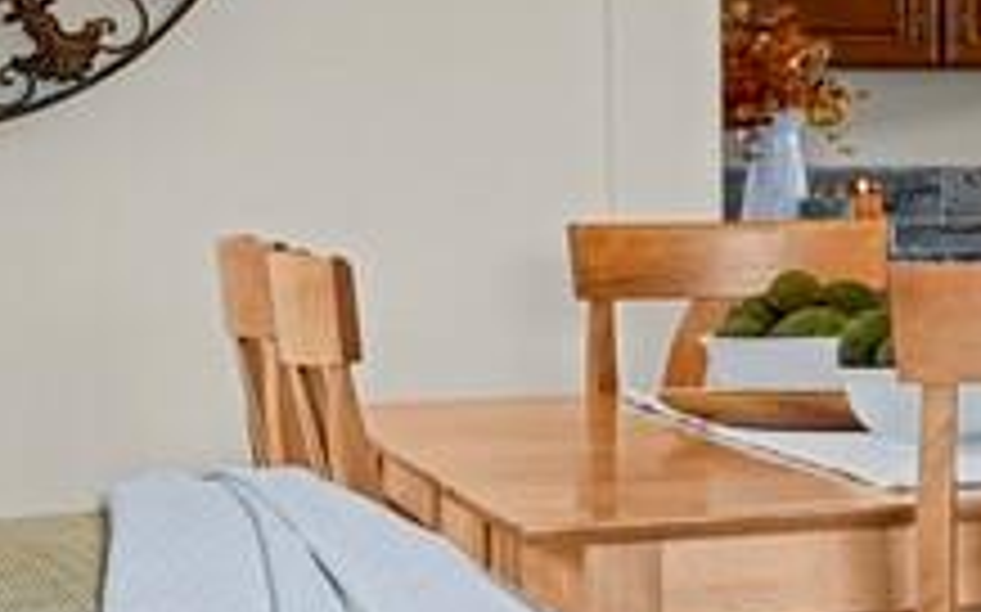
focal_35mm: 127
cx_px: 2720
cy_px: 180
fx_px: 3394
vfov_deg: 10.3
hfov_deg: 11.6
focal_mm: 17
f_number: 8
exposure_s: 1/20
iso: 6400
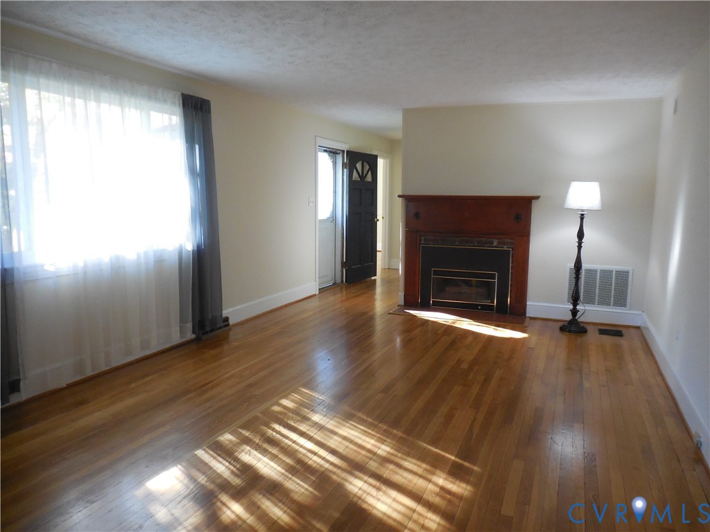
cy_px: 266
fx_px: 513
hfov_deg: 69.4
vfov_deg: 54.9
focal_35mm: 25
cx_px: 355
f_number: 3.7
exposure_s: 1/25
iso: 400
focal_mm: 4.5
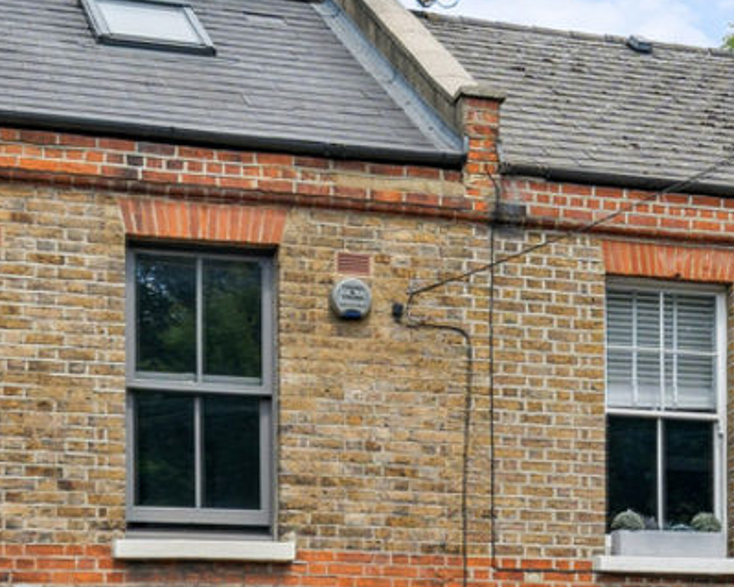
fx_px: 1998
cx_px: 683
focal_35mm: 92
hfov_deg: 20.3
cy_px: 651
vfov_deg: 16.2
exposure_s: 1/2000
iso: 400
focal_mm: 23
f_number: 8
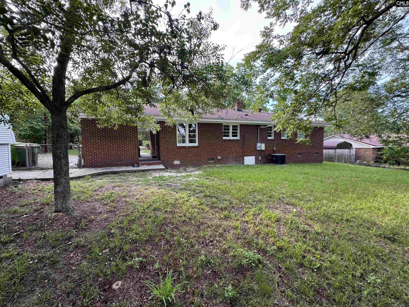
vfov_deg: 85.7
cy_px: 154
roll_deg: +0.8
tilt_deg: -2.8
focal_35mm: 14
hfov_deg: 102.1
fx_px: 165
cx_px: 204
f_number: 2.2
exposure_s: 1/99
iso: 64
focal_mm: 2.22
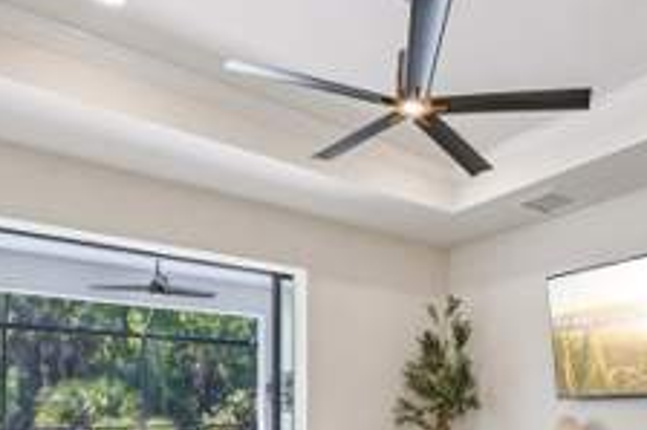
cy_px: 431
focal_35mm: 30
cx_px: 451
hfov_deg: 59.9
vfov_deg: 38.6
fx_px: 539
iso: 400
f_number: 8
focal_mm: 14
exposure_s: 1/30
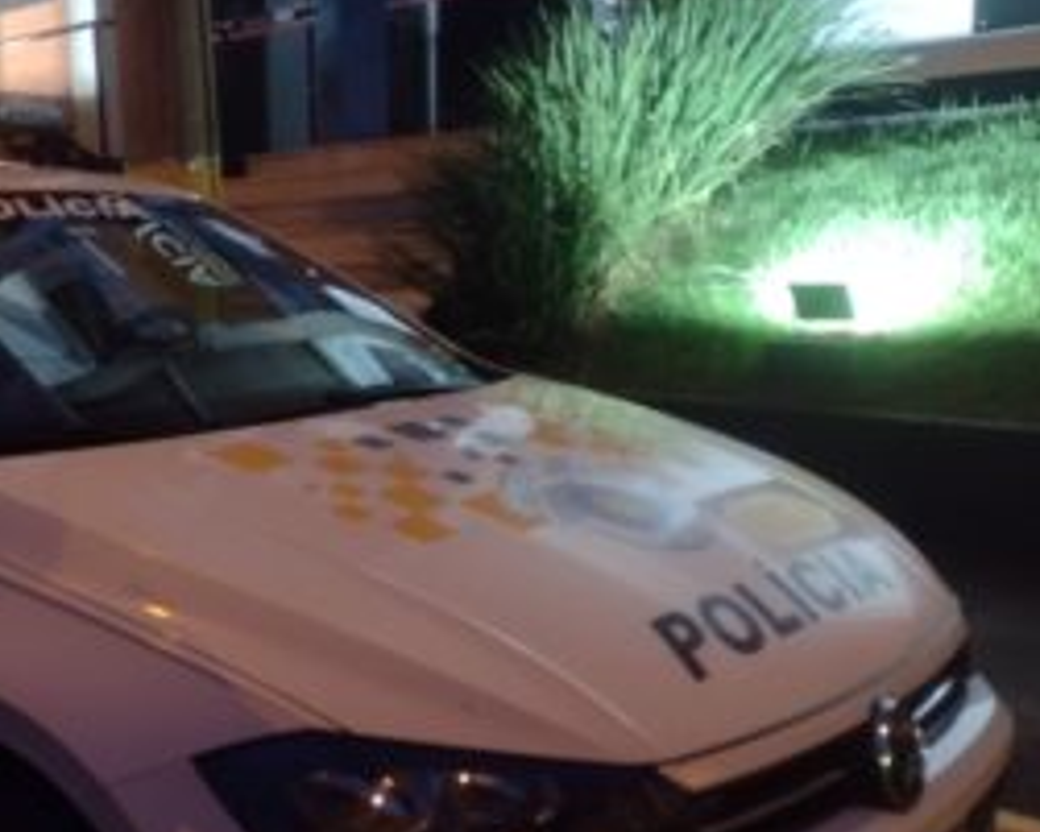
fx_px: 1509
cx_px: 168
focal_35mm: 49
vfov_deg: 30.7
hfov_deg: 36.4
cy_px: 546
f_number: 1.7
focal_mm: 4.71
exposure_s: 1/24
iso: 447
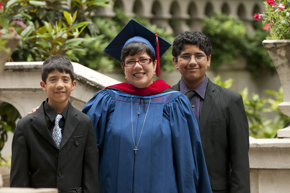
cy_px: 96
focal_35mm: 240
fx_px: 1931
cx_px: 145
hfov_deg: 8.6
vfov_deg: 5.7
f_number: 4
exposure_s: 1/320
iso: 400
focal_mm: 160
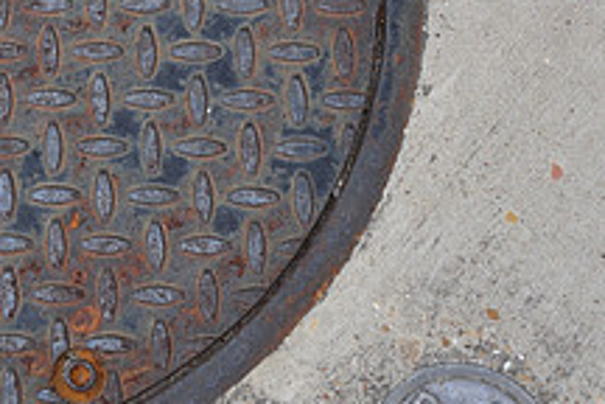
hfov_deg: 13.1
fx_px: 2571
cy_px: -35
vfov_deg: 8.9
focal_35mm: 153
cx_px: -76
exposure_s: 1/160
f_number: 6.3
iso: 200
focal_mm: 38
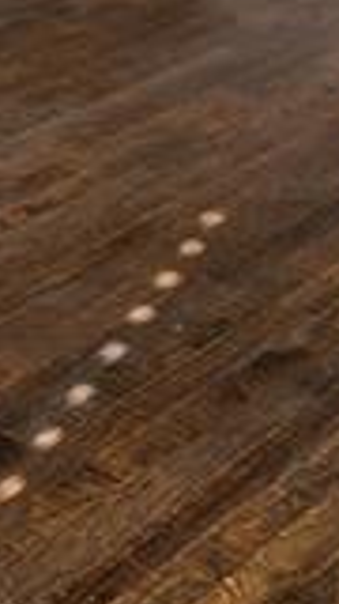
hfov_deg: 10.6
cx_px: -275
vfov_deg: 16.1
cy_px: -561
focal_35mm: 107
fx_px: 1710
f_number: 8
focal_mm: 16
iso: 640
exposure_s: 1/6
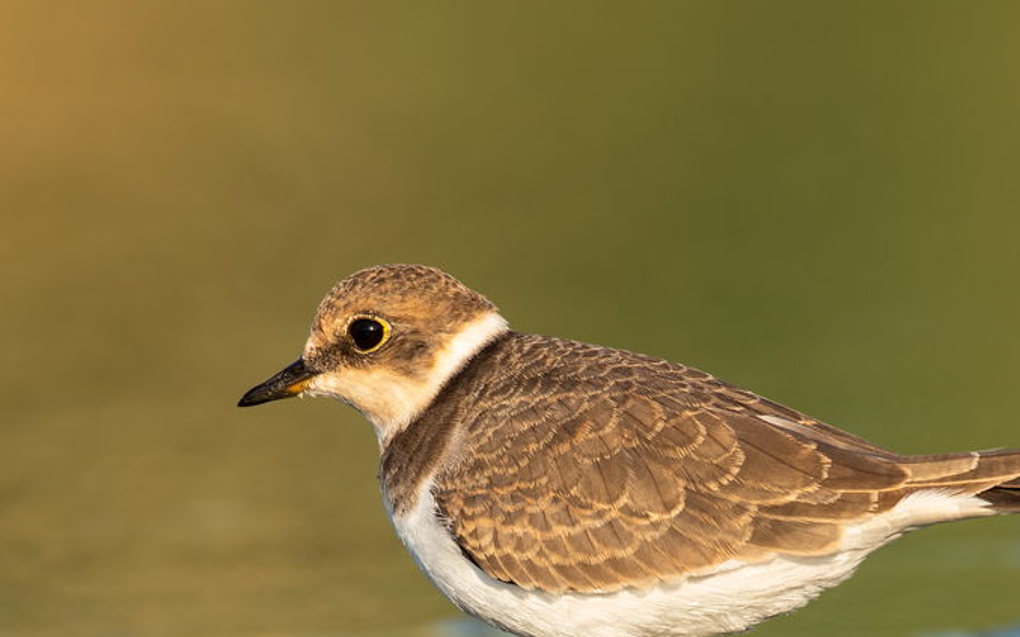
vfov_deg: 1.2
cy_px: 452
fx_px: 30298
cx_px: 565
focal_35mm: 1090
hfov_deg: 1.9
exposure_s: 1/400
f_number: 7.1
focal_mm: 460
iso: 200
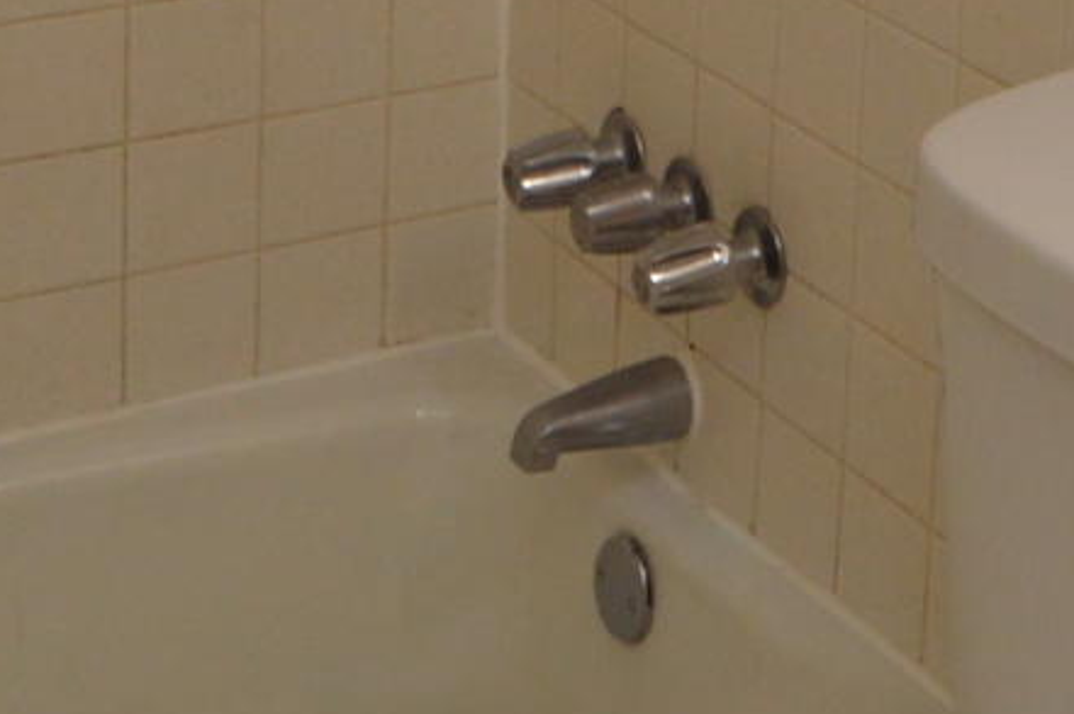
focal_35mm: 102
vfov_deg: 12.5
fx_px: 3040
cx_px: 952
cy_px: -465
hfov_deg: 19.7
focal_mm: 10
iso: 400
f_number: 5
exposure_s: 1/100
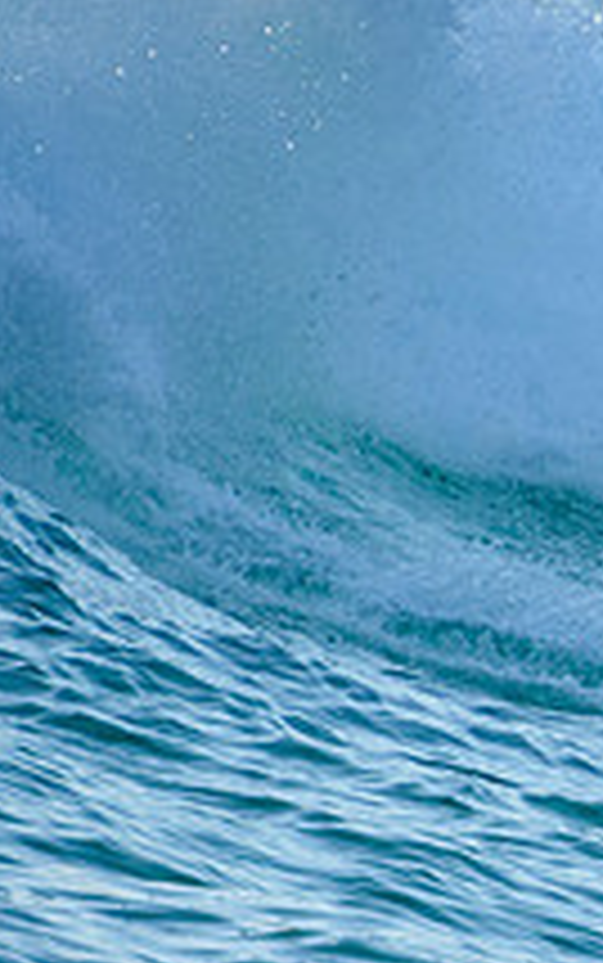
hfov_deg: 0.8
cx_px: 1246
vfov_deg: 1.2
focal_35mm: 1686
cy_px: 641
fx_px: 44272
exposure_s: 1/2000
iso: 720
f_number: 5.6
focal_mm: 400
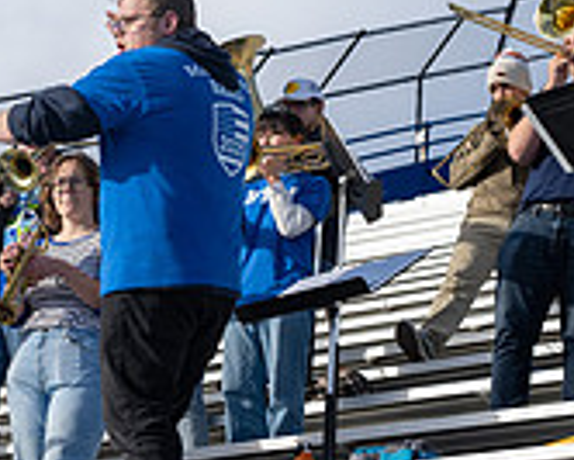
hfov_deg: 11.6
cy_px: 159
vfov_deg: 9.4
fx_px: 2788
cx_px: 16
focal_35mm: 164
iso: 250
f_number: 4
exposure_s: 1/2000
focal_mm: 43
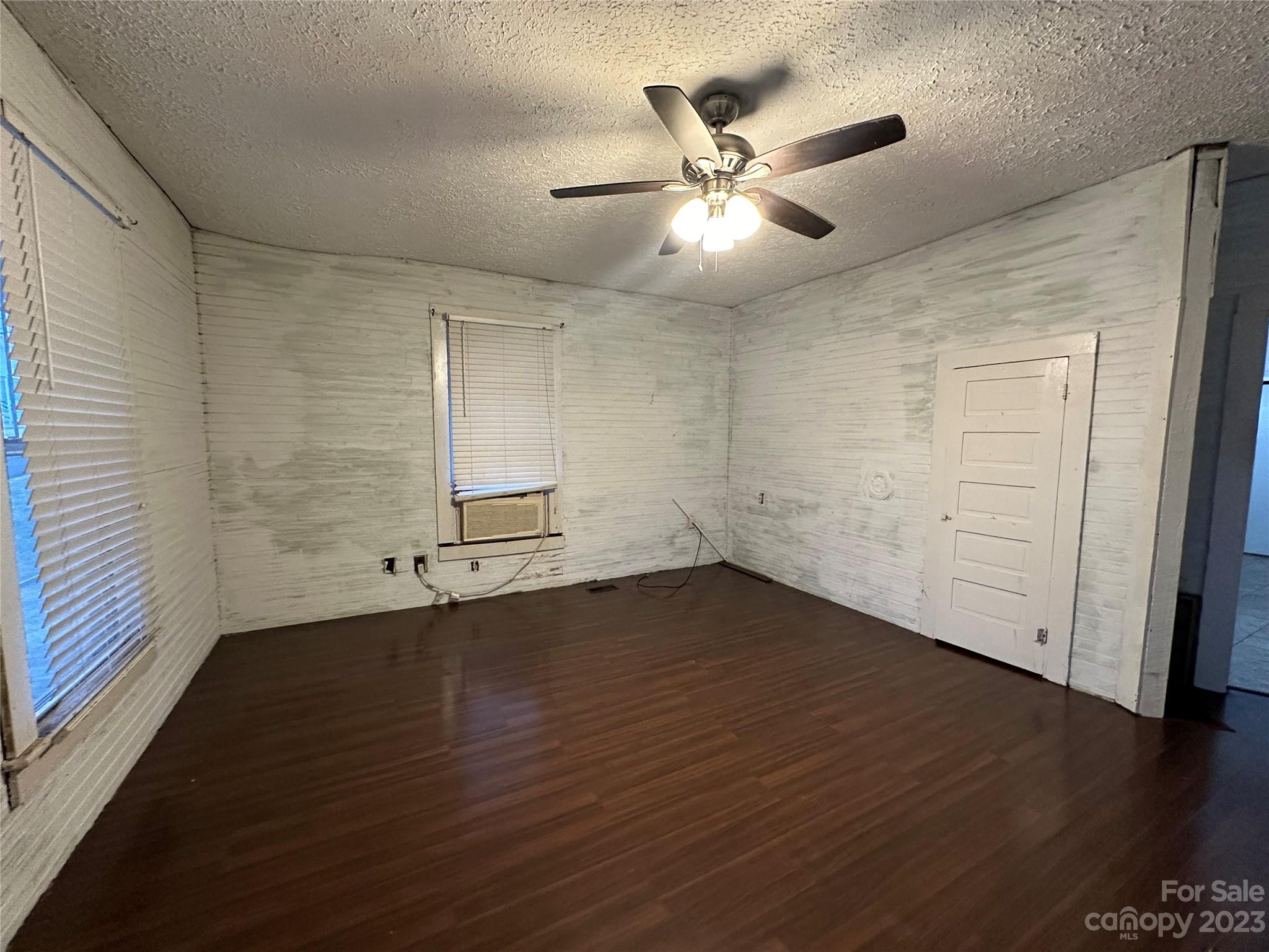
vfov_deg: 85.7
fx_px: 513
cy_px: 476
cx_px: 634
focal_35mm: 14
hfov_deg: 102.1
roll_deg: -0.2
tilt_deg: -5.0
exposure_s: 1/60
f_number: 2.2
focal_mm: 2.22
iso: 500
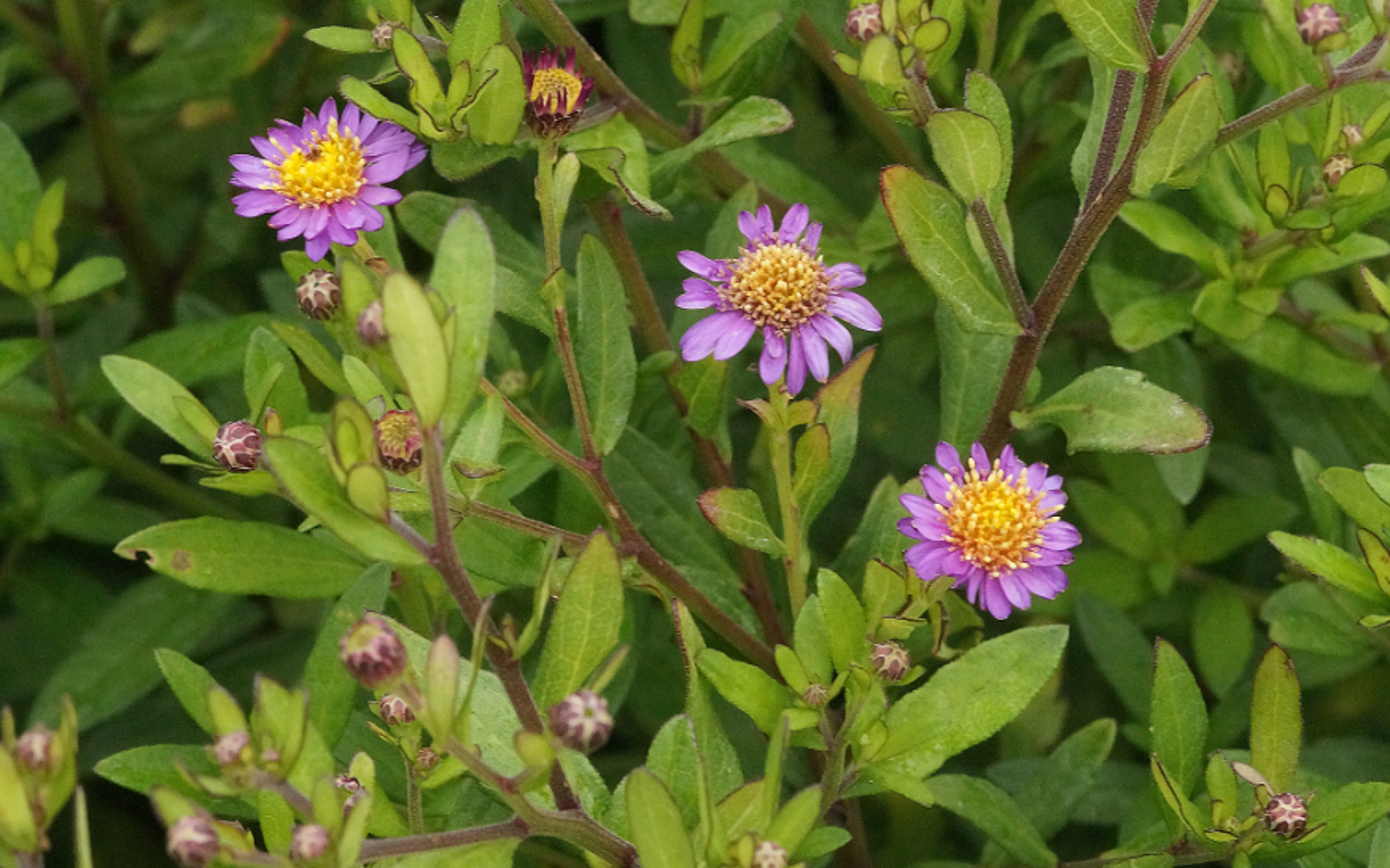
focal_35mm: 210
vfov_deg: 6.2
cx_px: 789
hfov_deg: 10.0
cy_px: 353
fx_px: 7954
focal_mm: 100
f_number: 11
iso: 2000
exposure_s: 1/160
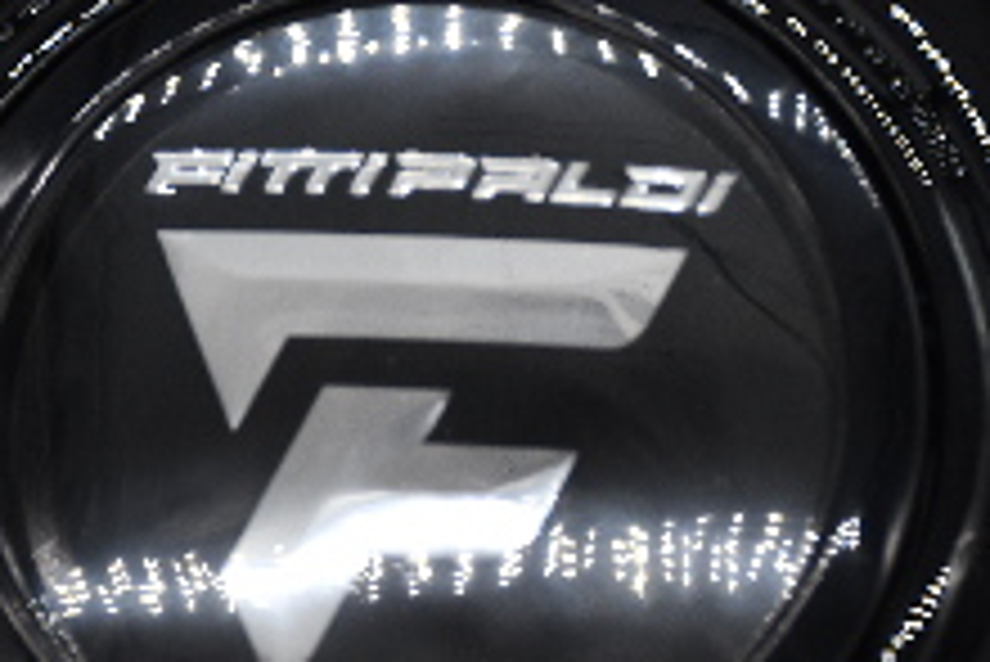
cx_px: 382
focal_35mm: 218
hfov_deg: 9.4
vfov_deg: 6.3
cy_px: 507
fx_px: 5999
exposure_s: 1/250
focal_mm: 50
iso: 320
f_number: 5.6
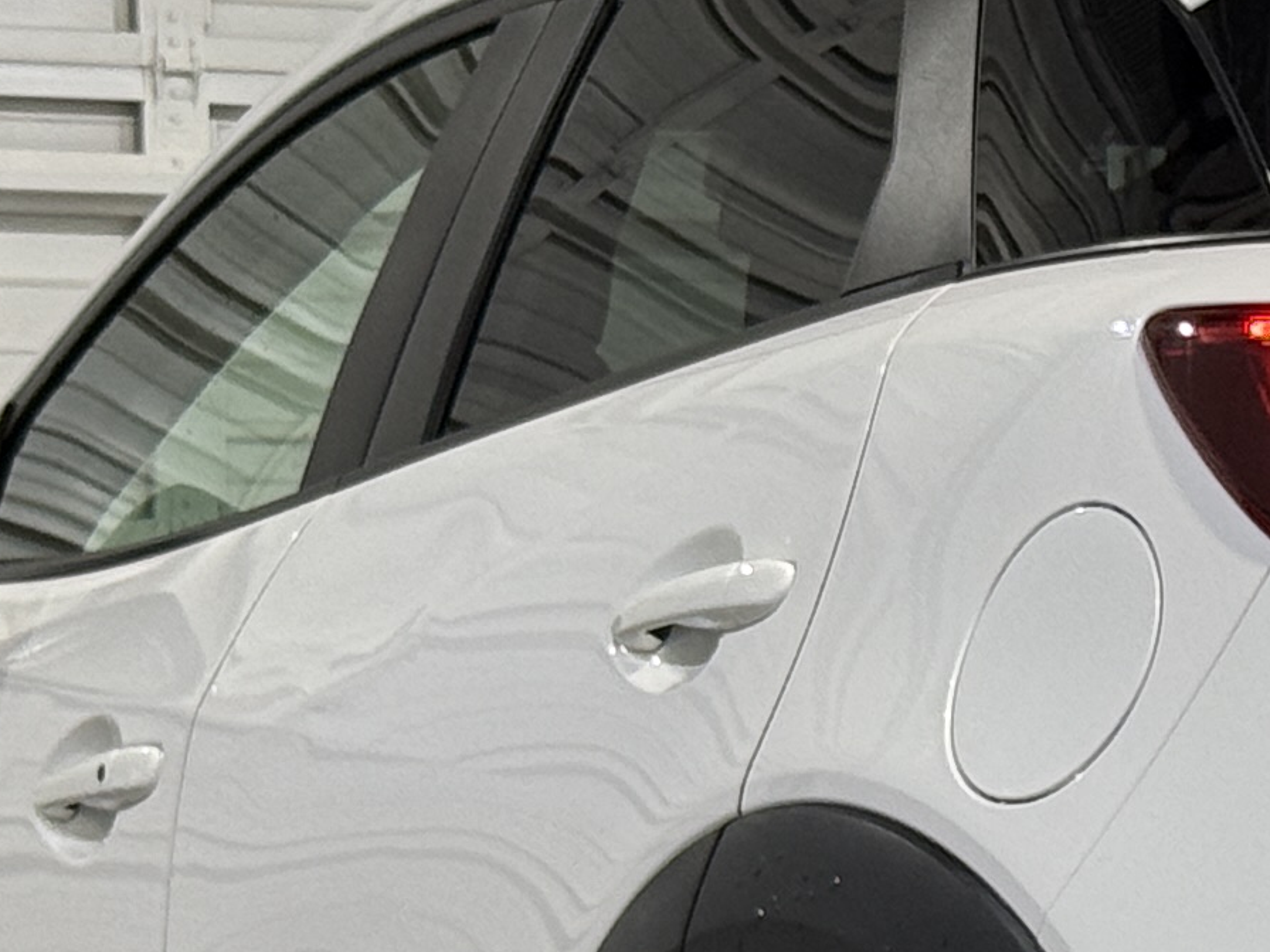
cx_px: 1566
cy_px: 1000
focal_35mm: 216
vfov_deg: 6.8
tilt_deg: -1.3
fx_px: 7925
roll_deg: +0.1
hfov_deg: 9.0
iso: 64
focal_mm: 6.76
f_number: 1.78
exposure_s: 1/60
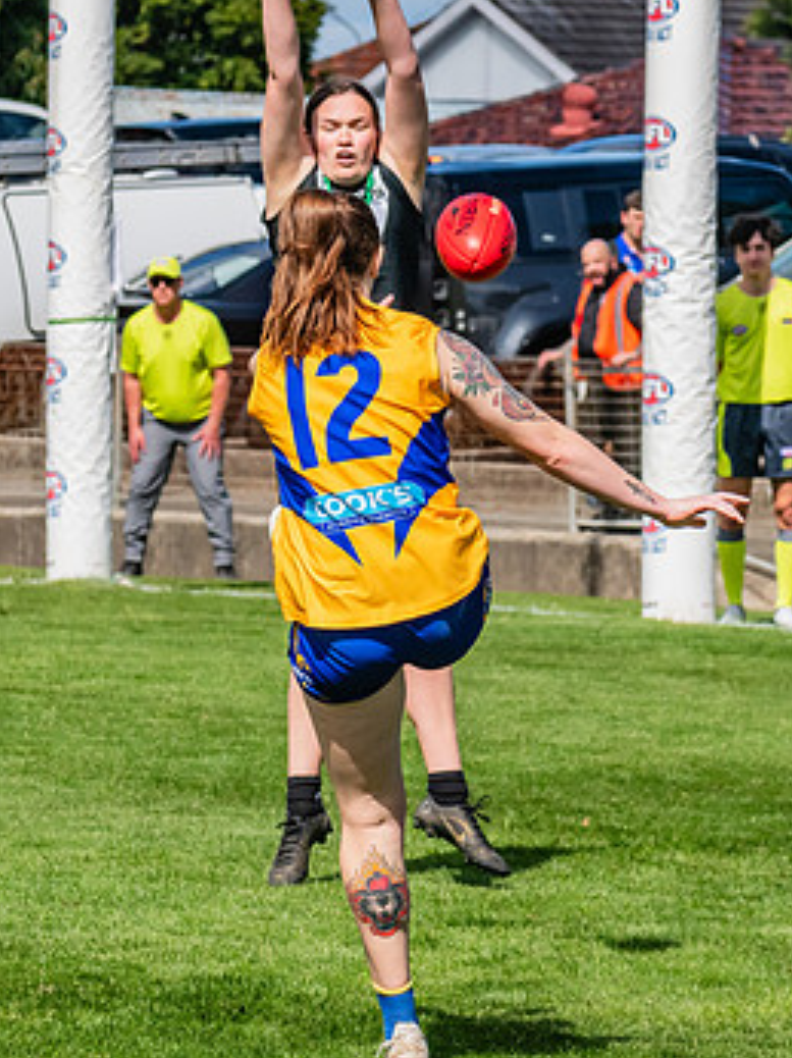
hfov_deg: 3.9
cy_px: 512
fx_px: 11637
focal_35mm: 381
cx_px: 308
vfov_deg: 5.2
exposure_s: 1/1600
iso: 800
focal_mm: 170
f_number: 13
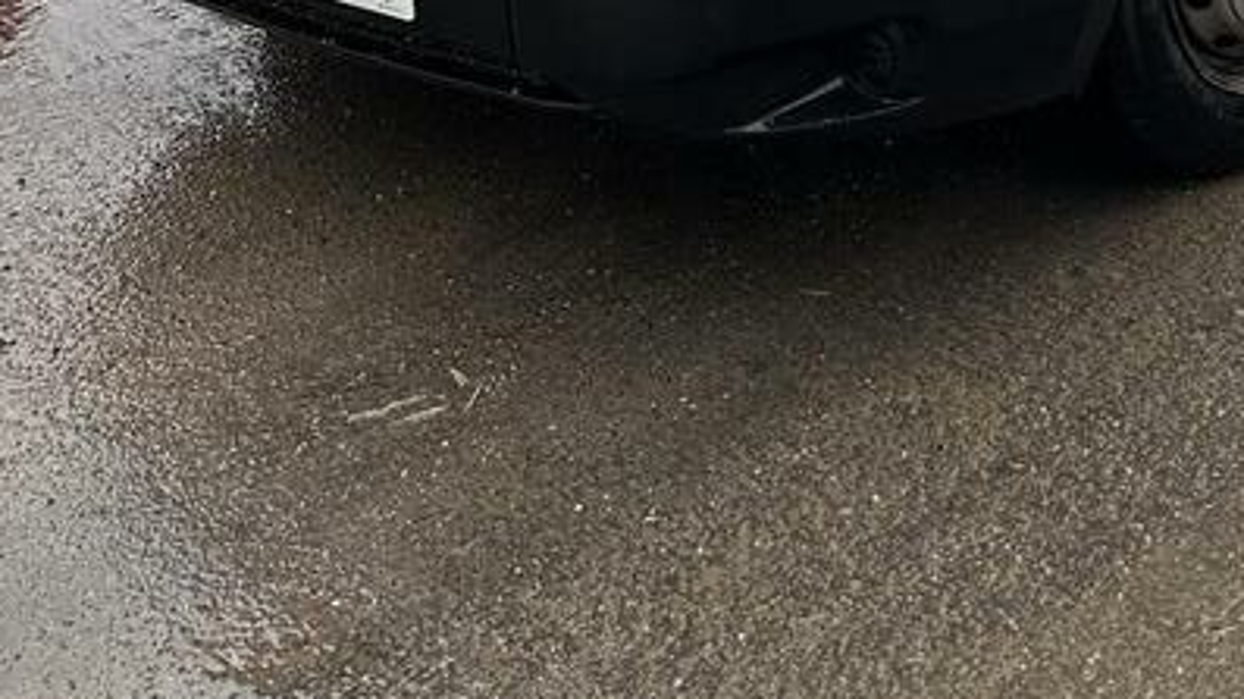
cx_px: 975
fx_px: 1946
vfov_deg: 16.9
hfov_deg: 34.5
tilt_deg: -8.4
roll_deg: +0.9
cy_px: -558
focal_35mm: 59
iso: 80
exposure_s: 1/694
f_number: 1.78
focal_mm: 6.86
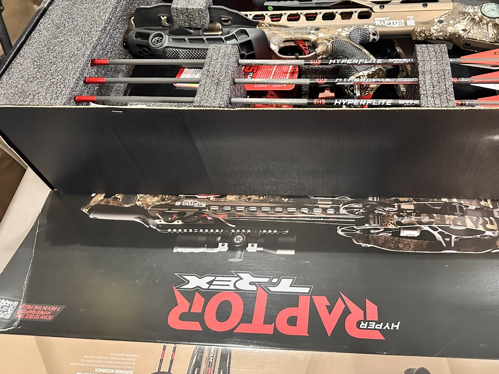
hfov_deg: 59.2
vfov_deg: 46.5
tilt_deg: -51.5
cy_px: 146
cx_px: 312
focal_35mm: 30
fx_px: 433
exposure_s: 1/40
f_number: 1.78
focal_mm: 6.86
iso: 1000
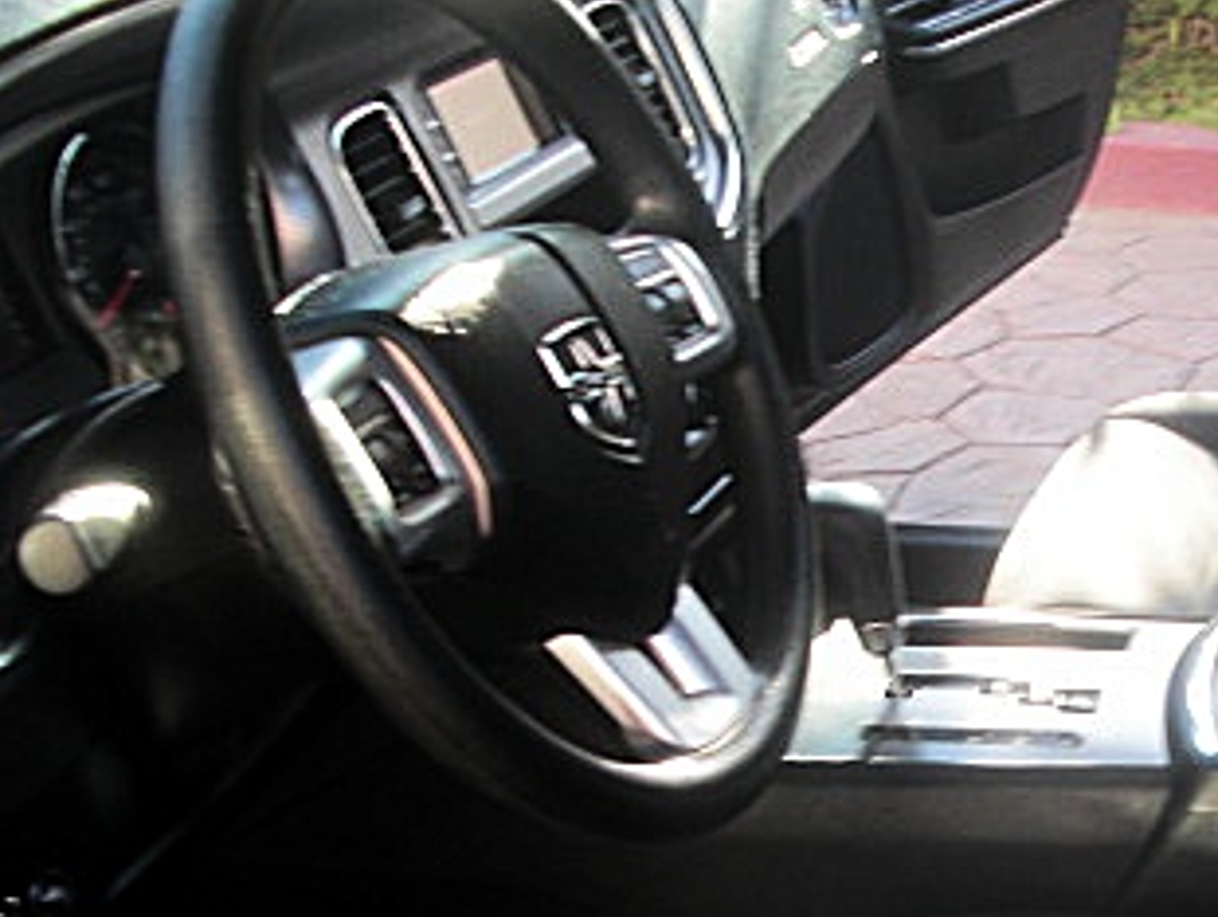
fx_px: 2607
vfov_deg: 19.6
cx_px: 1155
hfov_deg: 25.3
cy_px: 803
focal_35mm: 74
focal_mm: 6.3
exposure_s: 1/60
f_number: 2.8
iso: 50
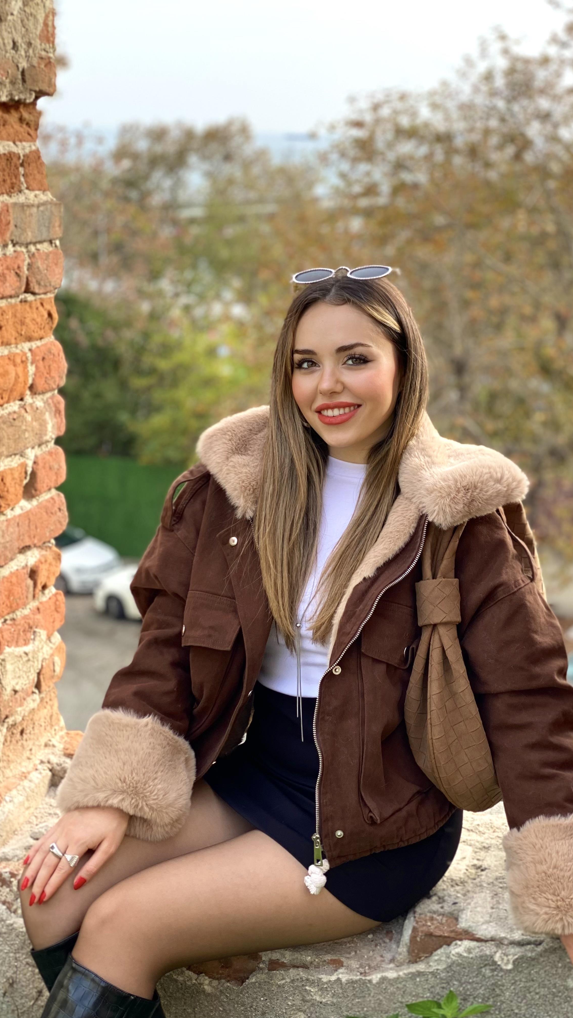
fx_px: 1540
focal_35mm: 57
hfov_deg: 21.0
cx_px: 367
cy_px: 508
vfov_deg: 36.6
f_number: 2
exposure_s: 1/200
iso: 20
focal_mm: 6
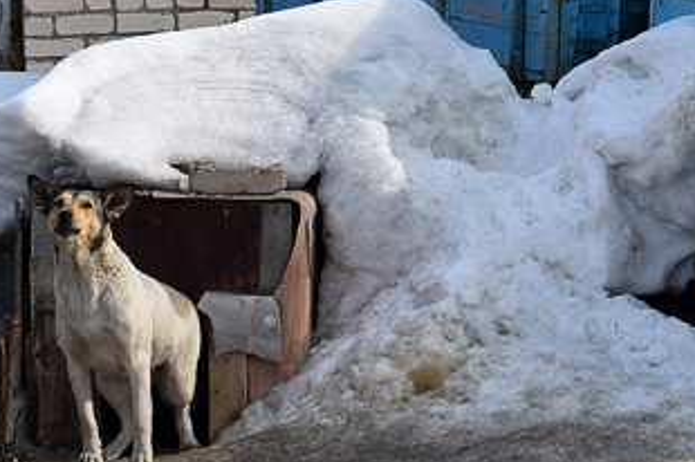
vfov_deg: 7.2
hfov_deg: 10.7
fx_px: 3587
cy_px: -238
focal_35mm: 186
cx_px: 986
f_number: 10
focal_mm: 32
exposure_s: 1/400
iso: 200
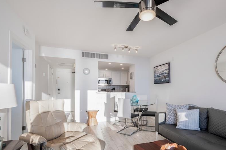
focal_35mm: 18
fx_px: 113
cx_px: 129
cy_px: 87
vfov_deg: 66.9
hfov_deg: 89.5
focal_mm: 14
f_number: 11
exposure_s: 1/50
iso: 125
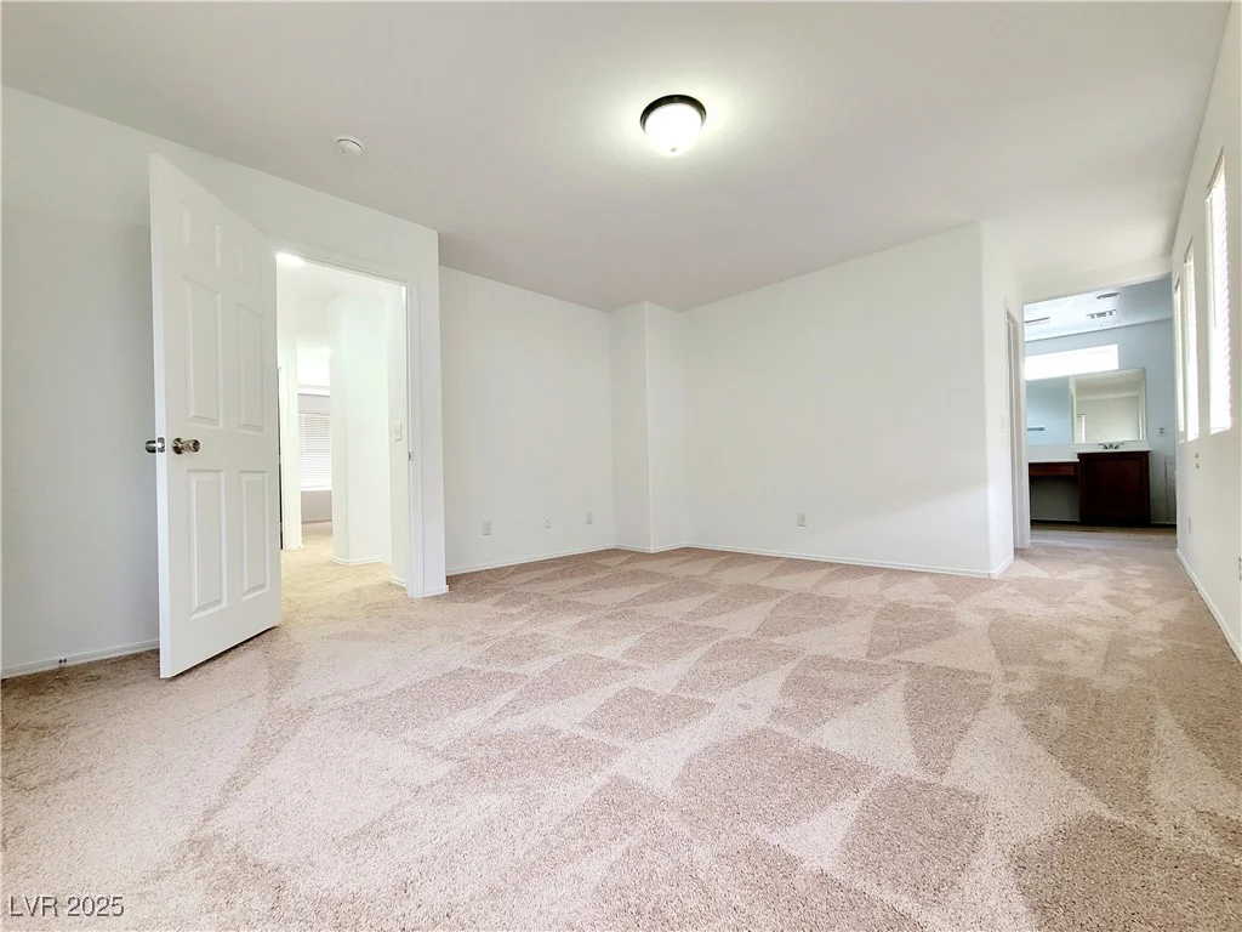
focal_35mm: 13
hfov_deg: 106.2
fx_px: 466
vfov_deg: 89.9
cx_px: 621
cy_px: 466
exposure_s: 1/60.2
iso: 200
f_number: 2.2
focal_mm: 2.2
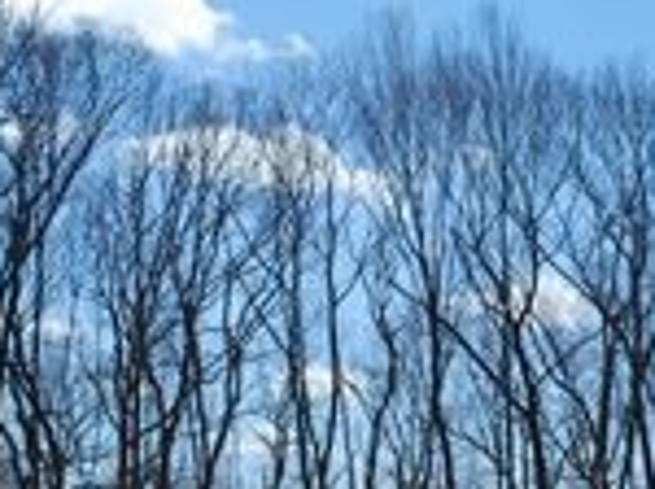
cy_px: 201
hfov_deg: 18.5
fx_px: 2003
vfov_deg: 13.9
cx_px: 432
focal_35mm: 106
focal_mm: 22
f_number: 9
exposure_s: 1/320
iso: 100
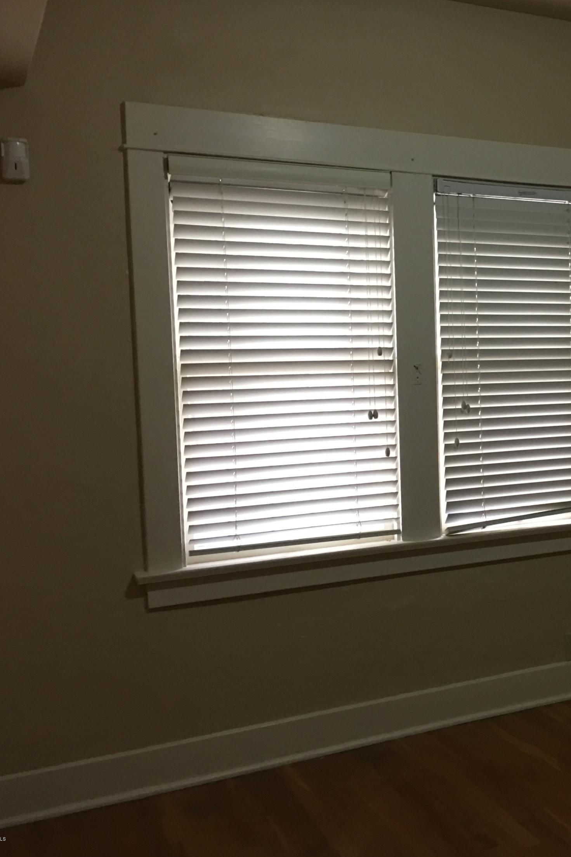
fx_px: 976
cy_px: 429
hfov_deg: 30.6
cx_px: 551
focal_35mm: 41
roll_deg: -0.9
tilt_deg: -1.7
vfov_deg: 47.4
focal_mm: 4.15
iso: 80
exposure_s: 1/10
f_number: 2.2
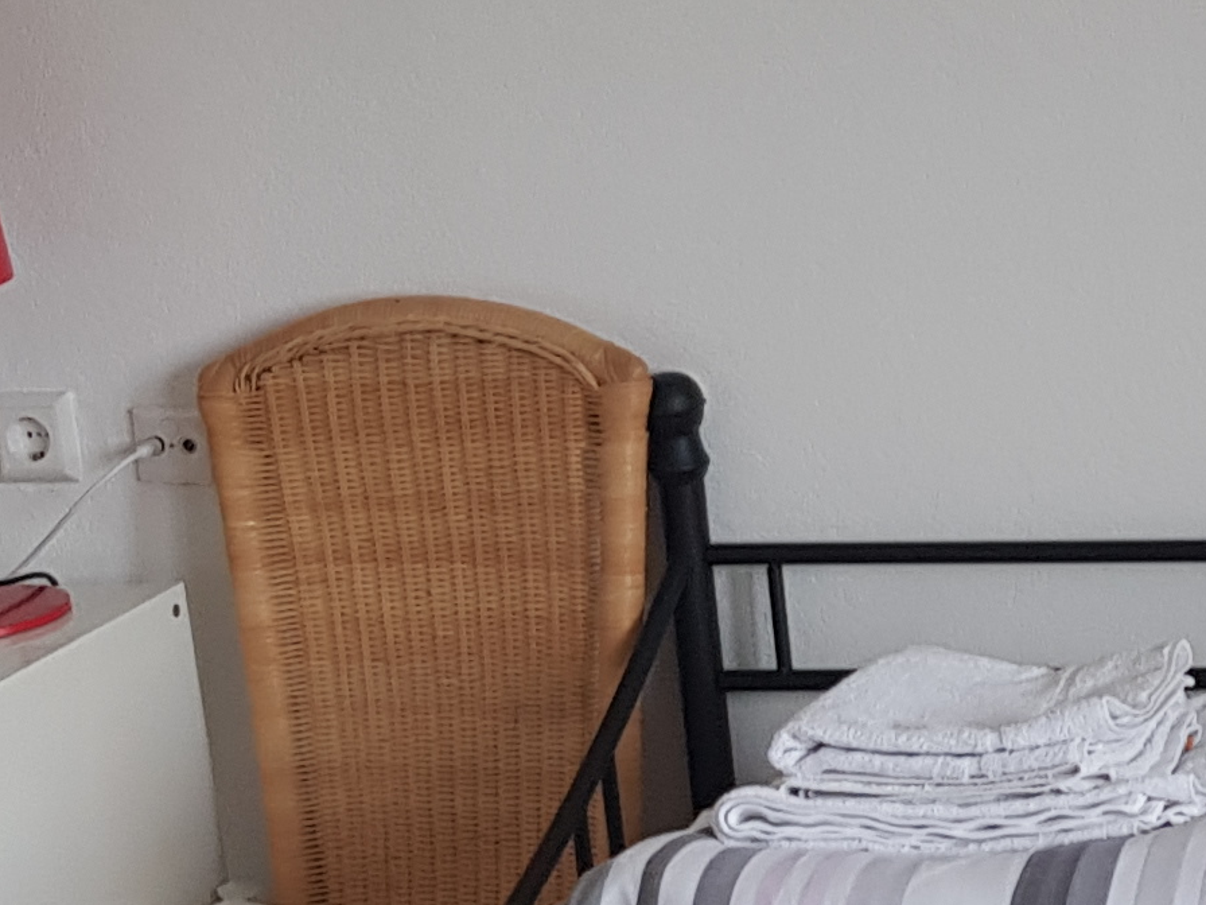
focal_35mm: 117
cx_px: 1289
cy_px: 535
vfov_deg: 12.7
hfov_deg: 16.4
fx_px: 4076
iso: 80
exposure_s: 1/50
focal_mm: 4.2
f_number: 1.7
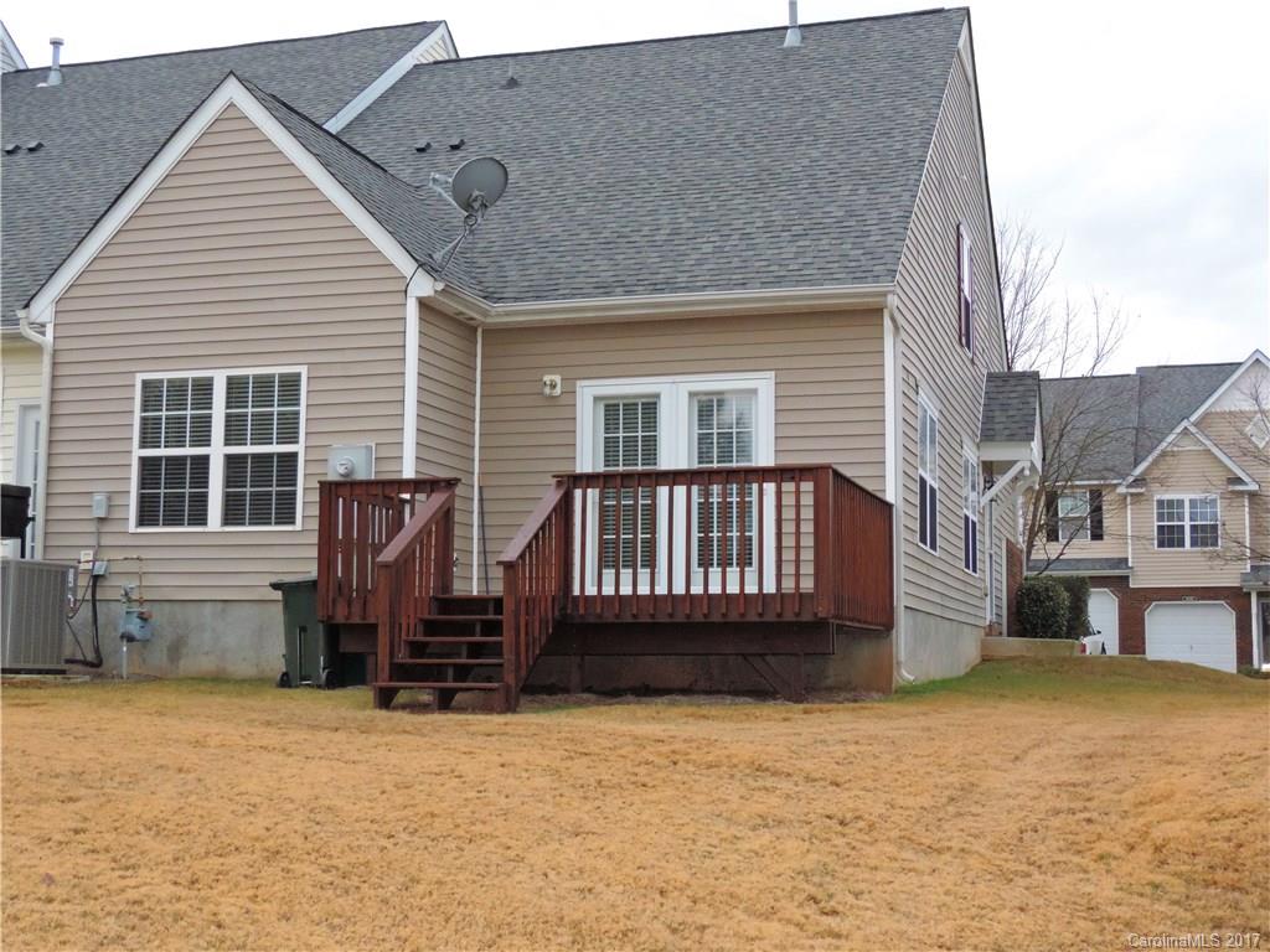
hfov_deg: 40.4
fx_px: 1724
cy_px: 476
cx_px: 635
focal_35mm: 47
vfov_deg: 30.9
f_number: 3.5
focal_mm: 8.3
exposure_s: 1/2000
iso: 560
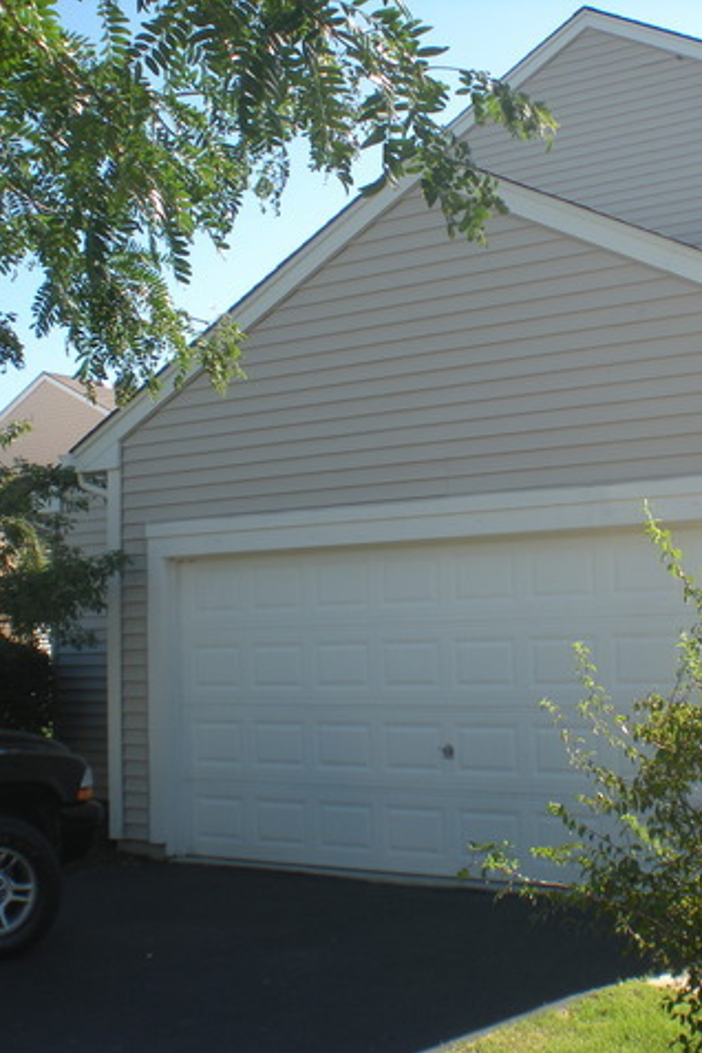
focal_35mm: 53
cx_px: 508
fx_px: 1550
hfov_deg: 25.3
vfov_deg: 37.5
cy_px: 528
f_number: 4.6
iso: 64
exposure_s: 1/190
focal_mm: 6.3
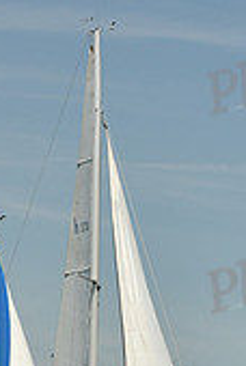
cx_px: 96
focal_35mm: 313
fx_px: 3195
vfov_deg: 6.5
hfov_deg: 4.4
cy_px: 400
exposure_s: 1/1600
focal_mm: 92
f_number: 9
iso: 320
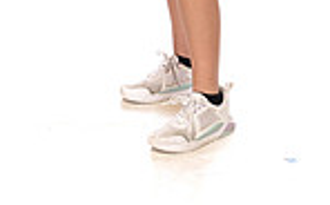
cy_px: -263
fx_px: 1392
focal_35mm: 155
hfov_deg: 13.4
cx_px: 279
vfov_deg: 7.9
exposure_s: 1/250
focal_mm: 50
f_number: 7.1
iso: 800
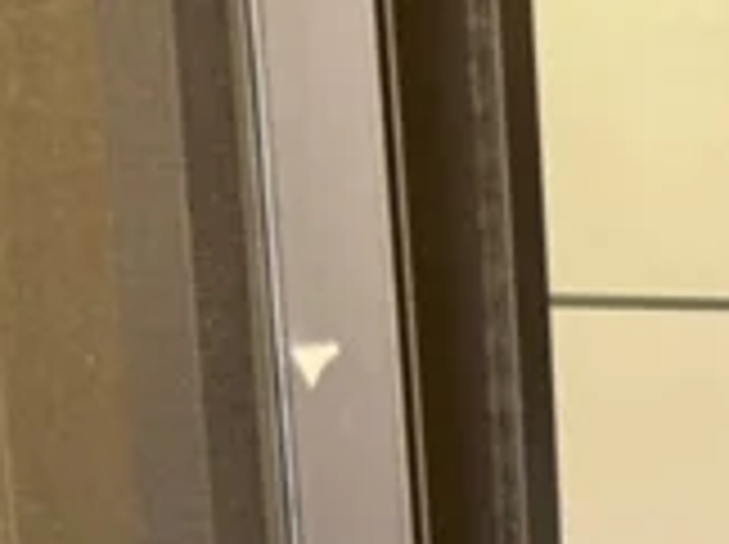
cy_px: 427
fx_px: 2334
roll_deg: +0.3
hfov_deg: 15.5
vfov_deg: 13.2
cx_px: 1262
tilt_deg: -9.8
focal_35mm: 111
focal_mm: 6.76
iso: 64
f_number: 1.78
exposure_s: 1/121
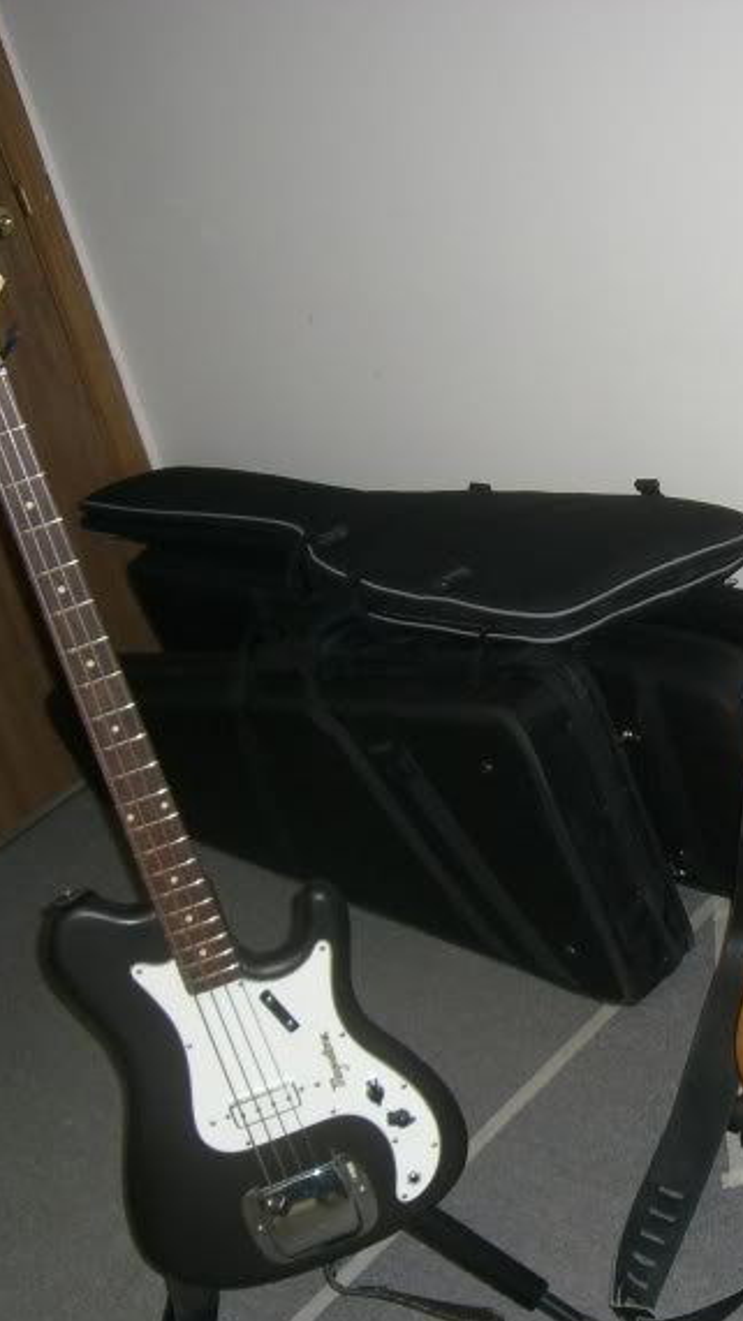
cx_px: 646
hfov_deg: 20.4
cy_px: 671
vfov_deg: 36.0
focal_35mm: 58
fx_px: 2032
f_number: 2.7
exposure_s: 1/60
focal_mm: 6.2
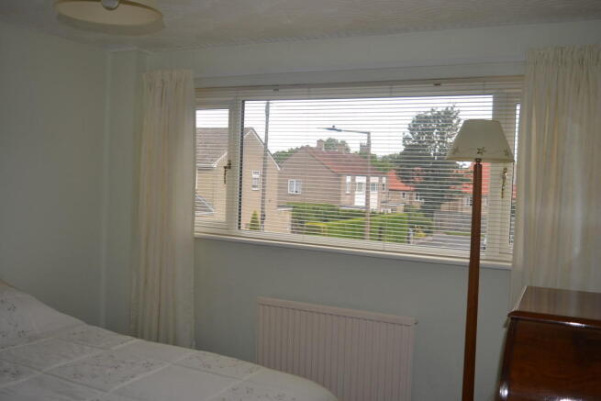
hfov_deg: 57.2
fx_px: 551
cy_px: 200
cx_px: 300
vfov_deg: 40.0
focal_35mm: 33
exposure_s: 1/160
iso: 100
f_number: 4
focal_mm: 22
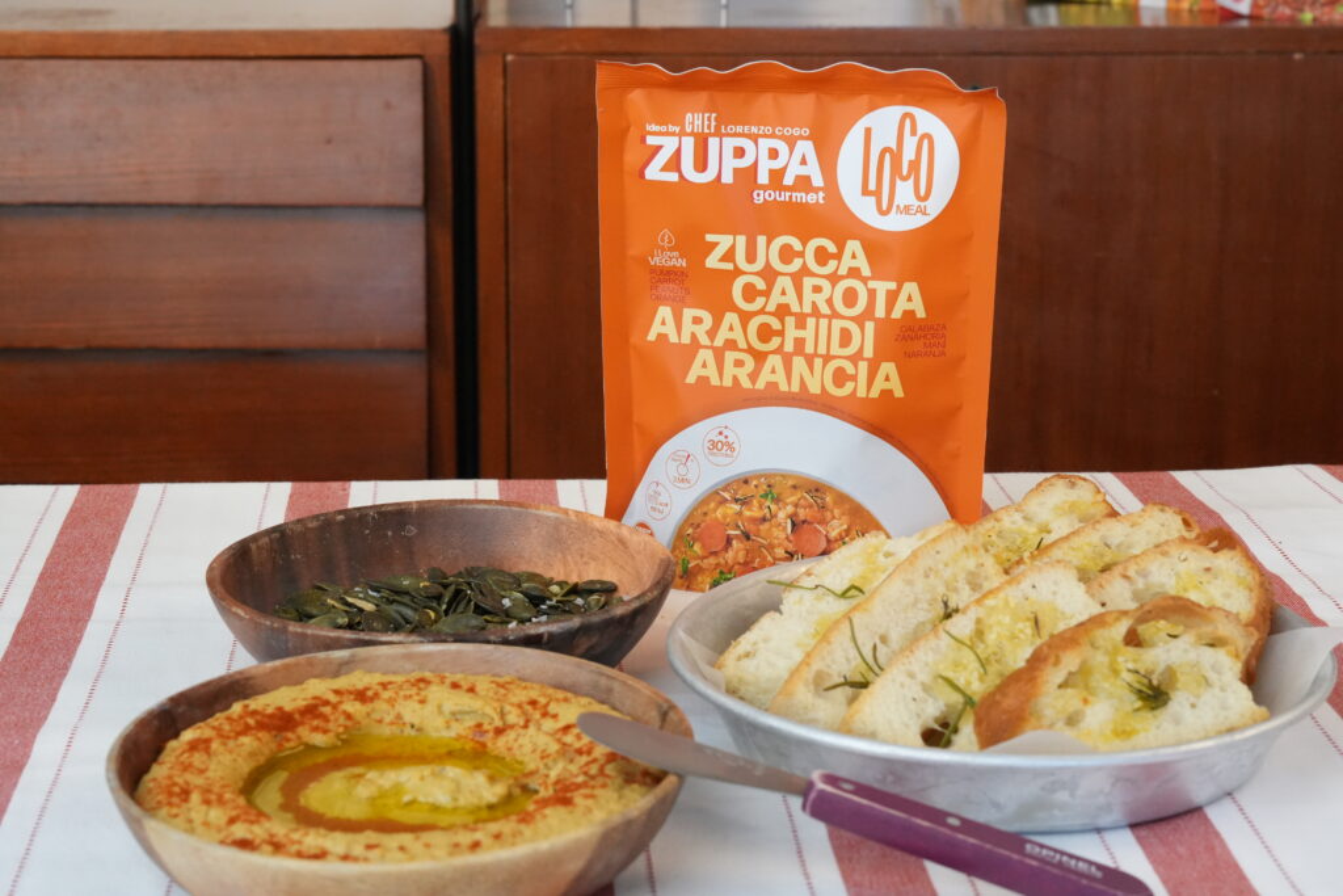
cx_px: 672
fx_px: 2630
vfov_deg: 19.3
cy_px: 448
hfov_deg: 28.6
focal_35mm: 70
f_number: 10
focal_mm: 47
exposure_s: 1/100
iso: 3200
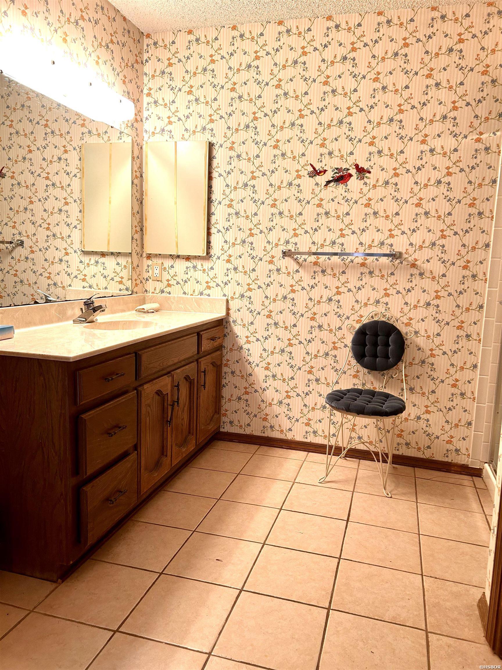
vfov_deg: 67.3
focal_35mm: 26
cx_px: 251
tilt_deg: -7.3
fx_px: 503
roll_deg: -2.2
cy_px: 335
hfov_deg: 53.1
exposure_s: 1/60
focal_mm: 5.7
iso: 100
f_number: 1.5
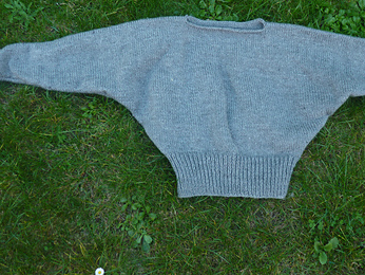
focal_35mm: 39
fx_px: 412
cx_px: 207
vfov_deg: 36.5
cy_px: 93
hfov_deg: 47.7
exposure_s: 1/30
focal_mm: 4.8
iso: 80
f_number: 2.8
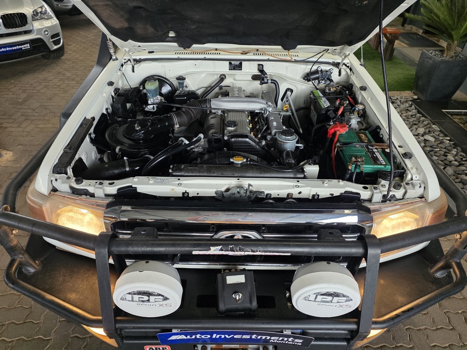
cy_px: 175
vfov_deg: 58.9
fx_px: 310
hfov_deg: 73.9
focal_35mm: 23
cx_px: 234
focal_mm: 6.25
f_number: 1.7
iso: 200
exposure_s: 1/100
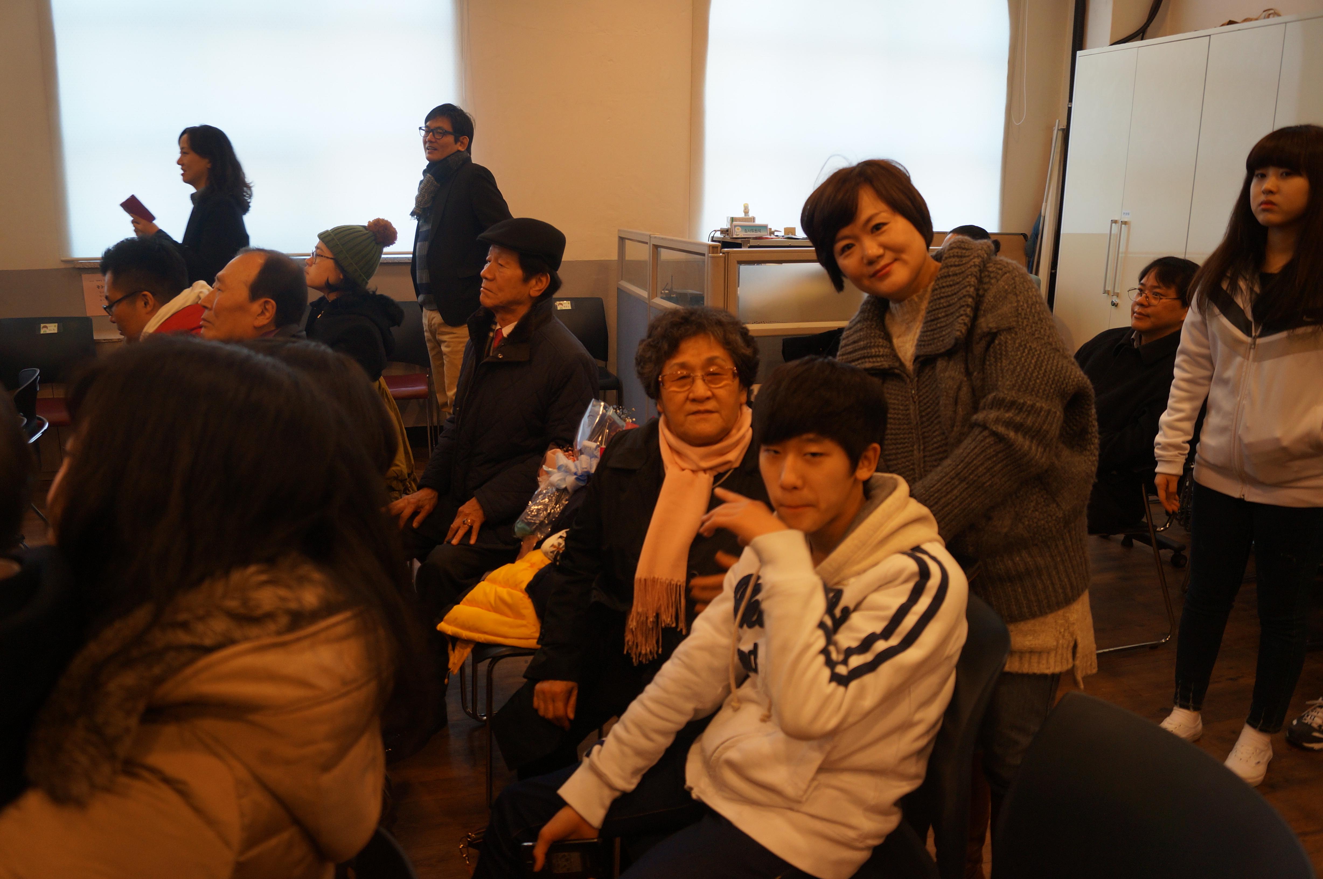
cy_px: 440
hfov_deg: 67.4
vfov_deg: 47.8
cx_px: 662
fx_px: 991
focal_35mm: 27
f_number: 3.5
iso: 320
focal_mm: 18
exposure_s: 1/80
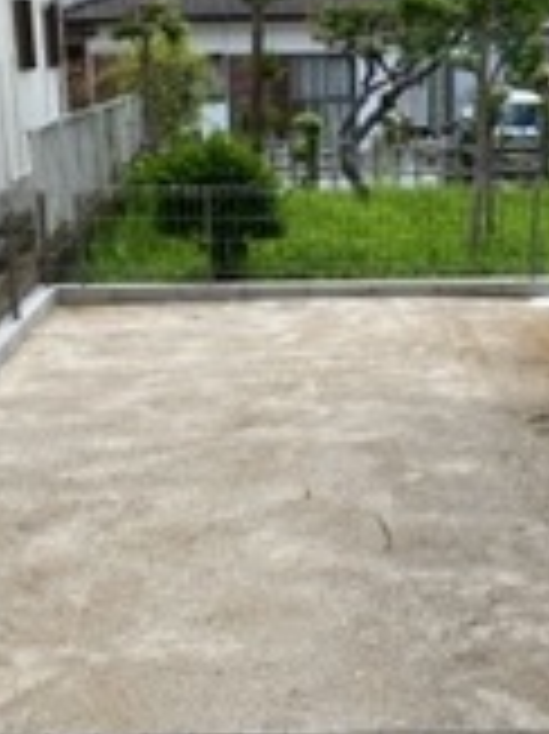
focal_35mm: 62
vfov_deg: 30.8
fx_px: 1313
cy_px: 522
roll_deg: +1.0
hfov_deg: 23.6
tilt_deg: -19.4
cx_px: 297
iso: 32
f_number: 1.8
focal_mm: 3.99
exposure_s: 1/1104
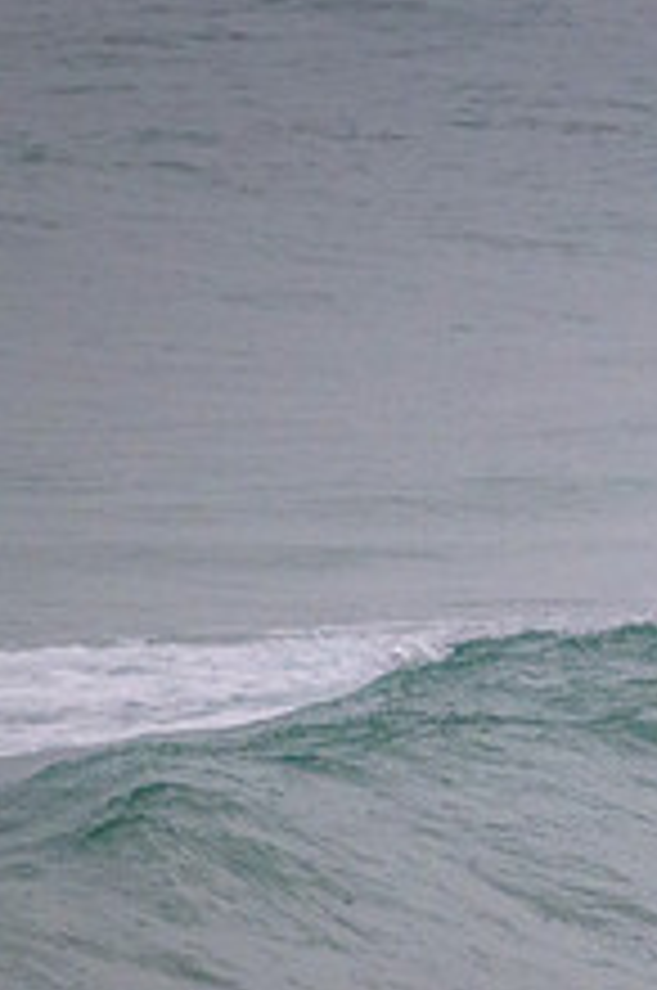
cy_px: 605
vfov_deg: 1.0
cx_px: 1228
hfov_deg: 0.6
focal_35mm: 2114
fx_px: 58049
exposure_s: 1/1250
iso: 4500
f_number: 11
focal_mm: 800
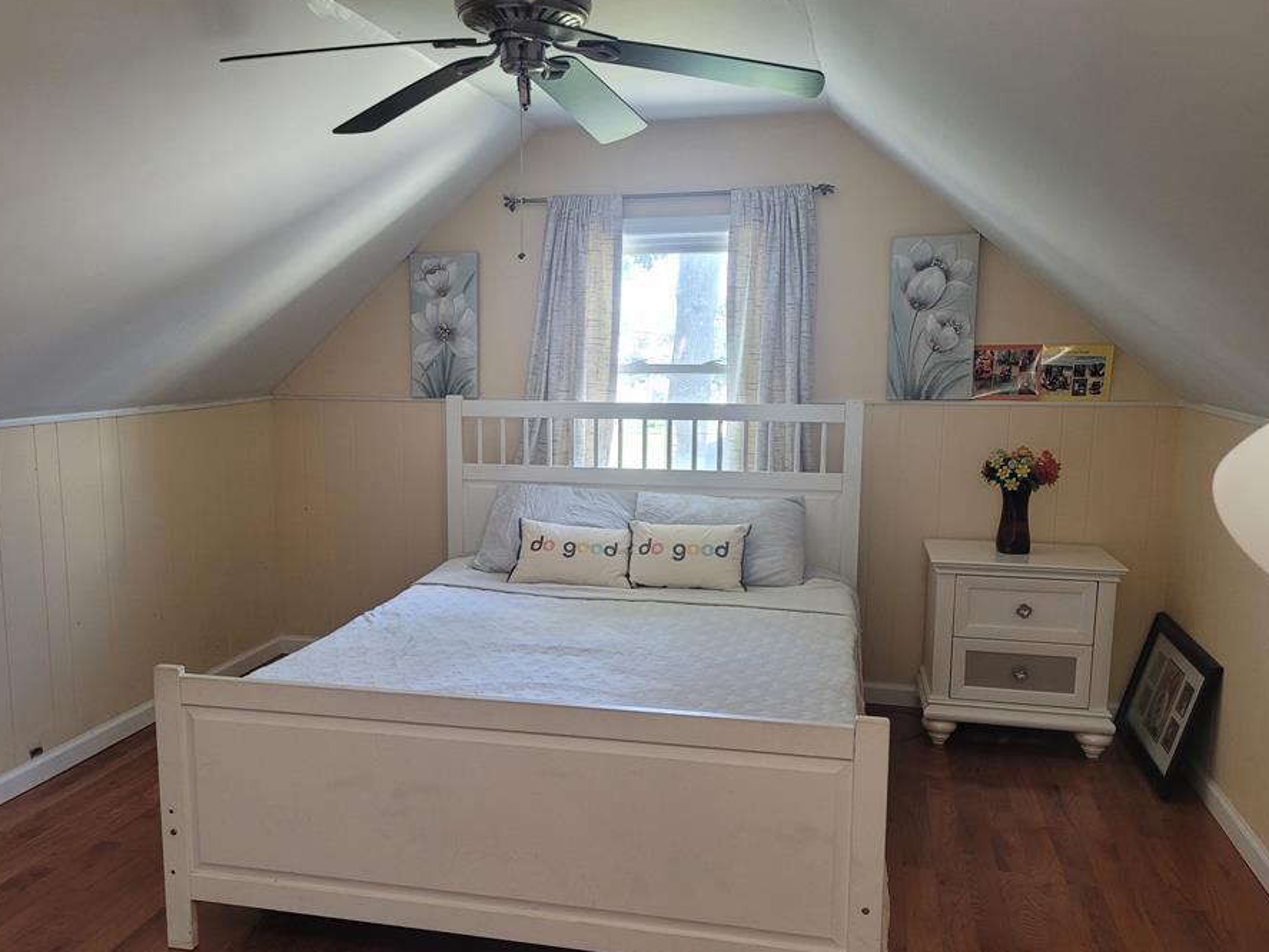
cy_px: 516
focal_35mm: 30
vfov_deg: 46.8
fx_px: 1100
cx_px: 554
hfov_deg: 59.7
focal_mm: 5.4
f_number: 1.8
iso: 200
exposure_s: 1/60
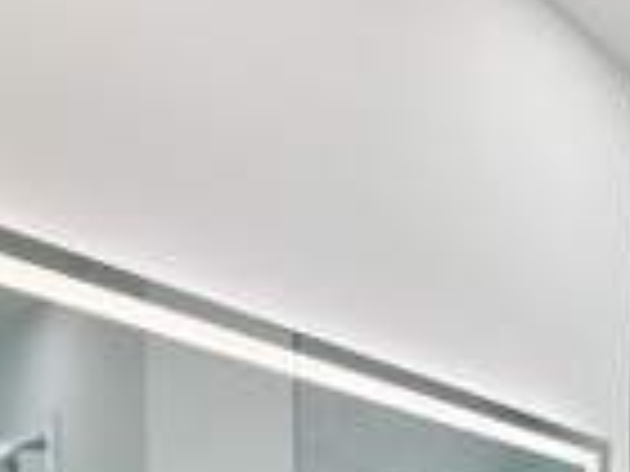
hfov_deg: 31.8
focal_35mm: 48
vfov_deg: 23.3
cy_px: 737
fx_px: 874
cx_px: 788
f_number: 2.2
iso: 100
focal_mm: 2.22
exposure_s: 1/112
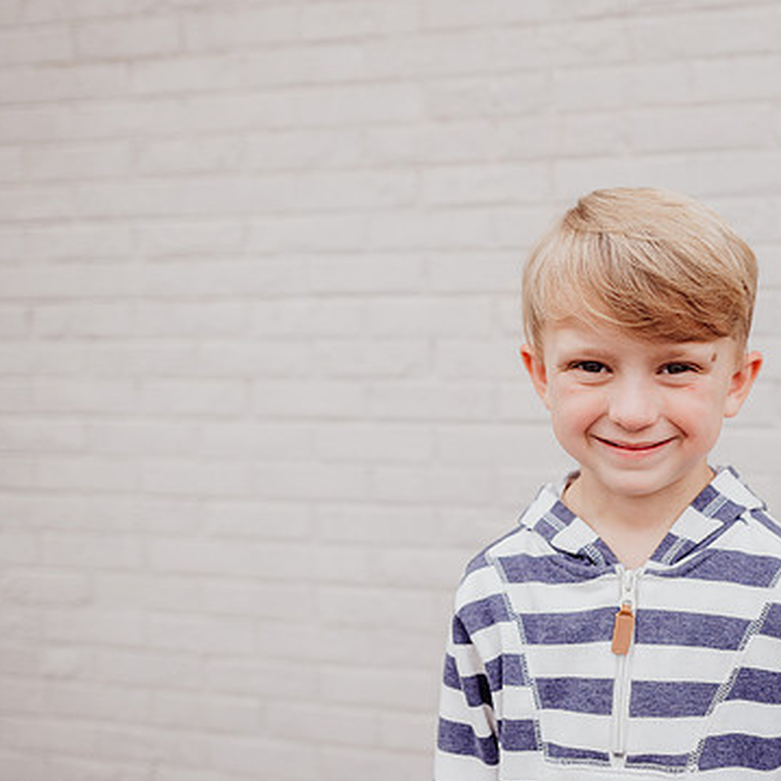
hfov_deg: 47.2
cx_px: 620
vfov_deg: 49.7
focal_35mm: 33
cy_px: 364
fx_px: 842
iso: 200
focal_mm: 24
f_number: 2.5
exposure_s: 1/200
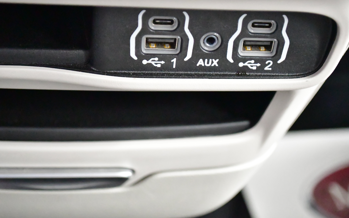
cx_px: 175
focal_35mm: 71
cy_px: 109
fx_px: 675
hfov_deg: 29.0
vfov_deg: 18.3
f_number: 5.3
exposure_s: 1/40
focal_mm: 46
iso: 22800
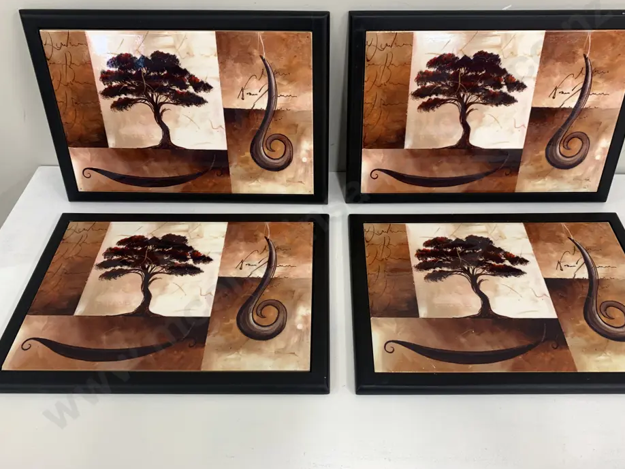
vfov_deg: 48.2
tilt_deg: -45.3
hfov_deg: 61.6
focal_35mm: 29
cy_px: 214
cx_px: 327
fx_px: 524
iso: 80
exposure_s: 1/50
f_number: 1.8
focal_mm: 4.25
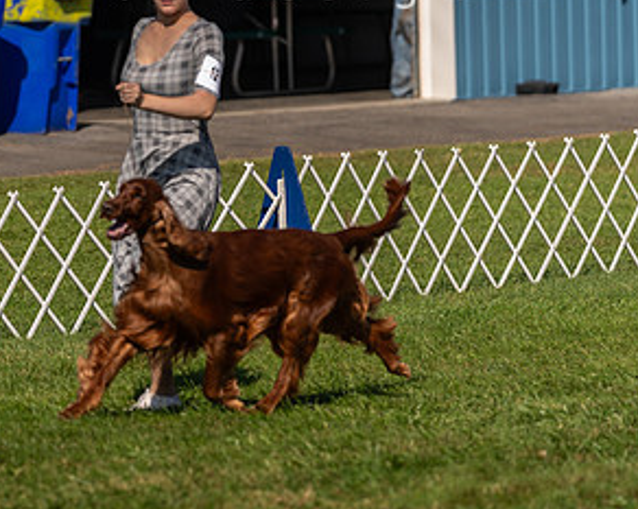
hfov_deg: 5.7
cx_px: 147
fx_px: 6395
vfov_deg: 4.6
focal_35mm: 339
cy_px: 63
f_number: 3.2
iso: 200
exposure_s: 1/3200
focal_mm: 156
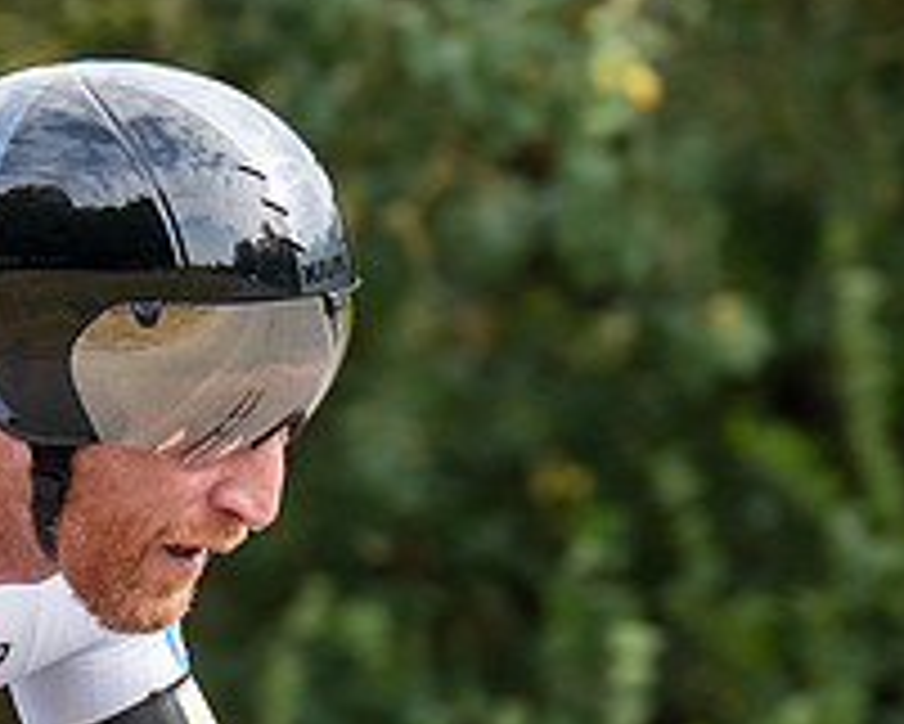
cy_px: 961
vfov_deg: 2.6
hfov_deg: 3.2
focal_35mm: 603
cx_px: -268
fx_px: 16141
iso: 640
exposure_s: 1/1000
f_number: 4
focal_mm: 103
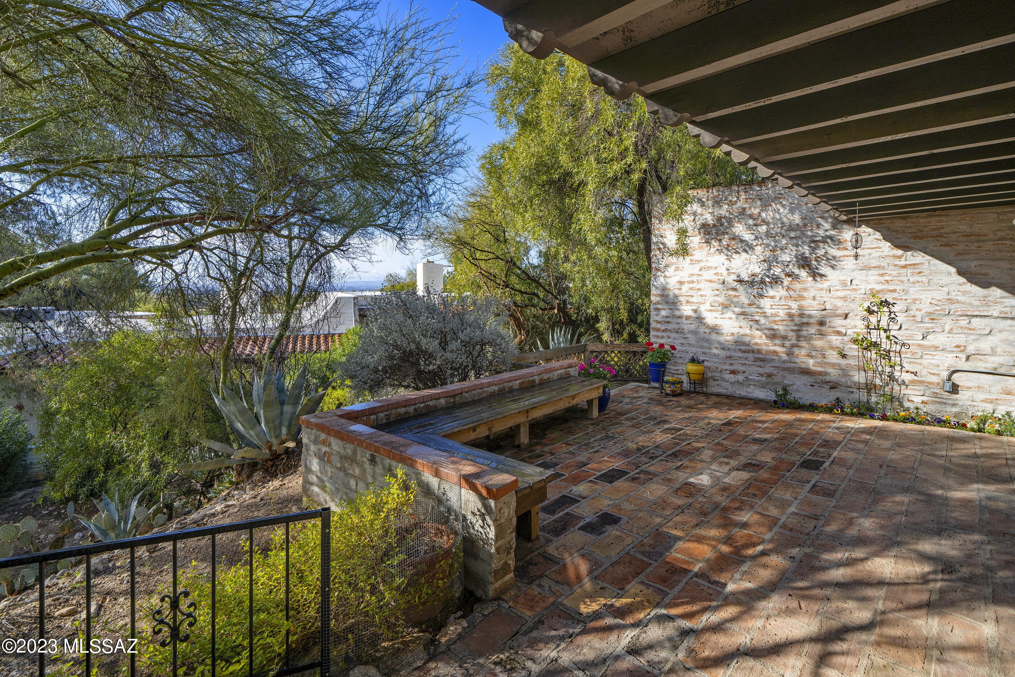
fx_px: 451
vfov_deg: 73.7
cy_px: 338
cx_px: 508
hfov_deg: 96.7
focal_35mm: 16
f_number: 9
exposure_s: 1/160
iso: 100
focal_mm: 16
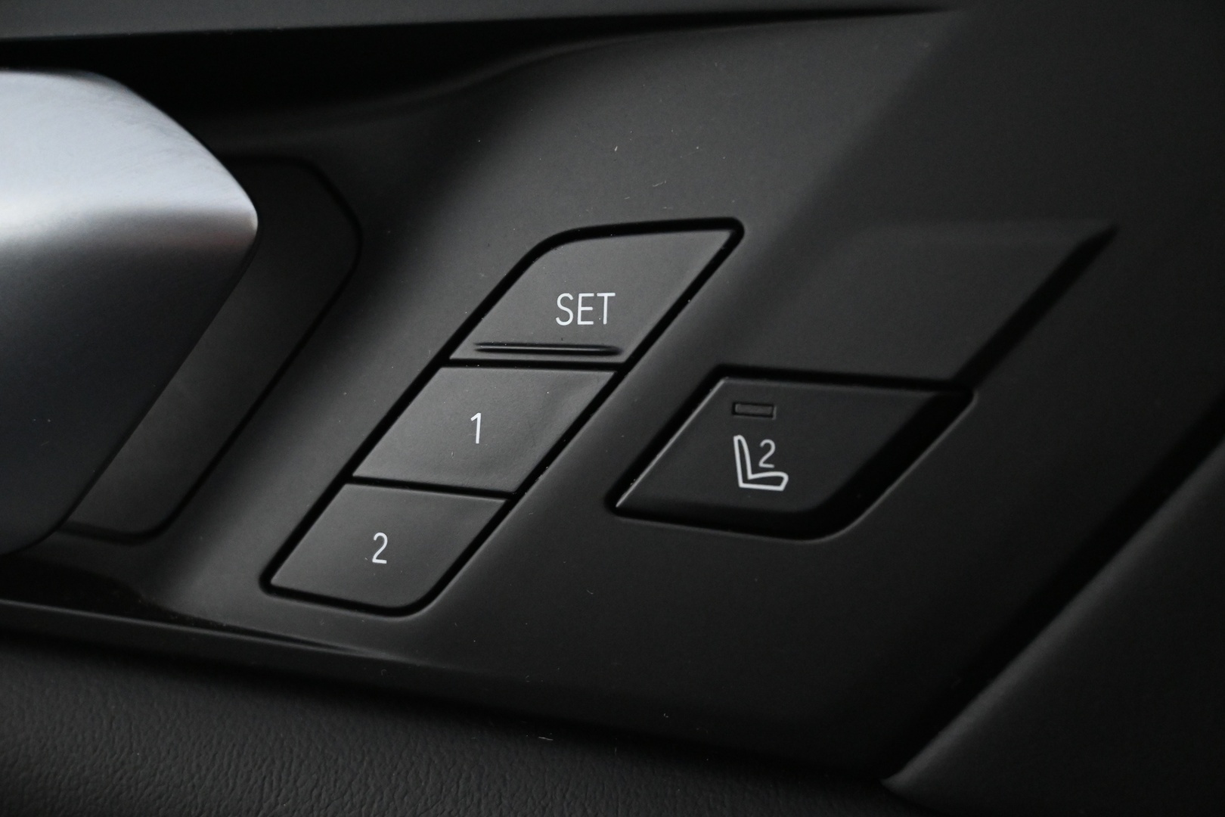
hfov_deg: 40.5
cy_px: 408
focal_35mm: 49
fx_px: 1659
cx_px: 612
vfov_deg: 27.7
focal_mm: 32.5
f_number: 5
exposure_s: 1/50
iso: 5600
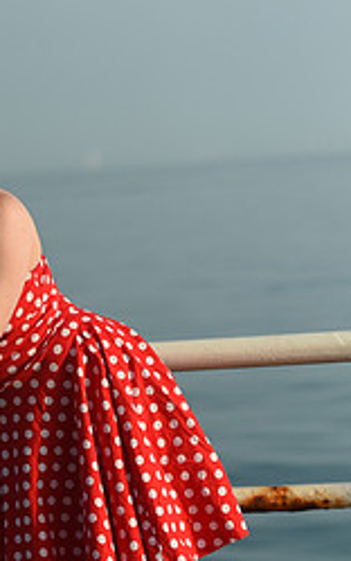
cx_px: -63
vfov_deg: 12.6
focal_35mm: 166
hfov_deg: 7.8
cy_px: 241
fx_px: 2536
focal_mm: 70
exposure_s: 1/5000
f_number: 2.8
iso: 250
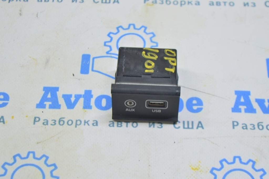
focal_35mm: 82
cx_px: 134
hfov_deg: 24.6
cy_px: 90
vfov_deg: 16.5
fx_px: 616
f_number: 5.6
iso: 400
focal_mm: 55
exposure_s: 1/20
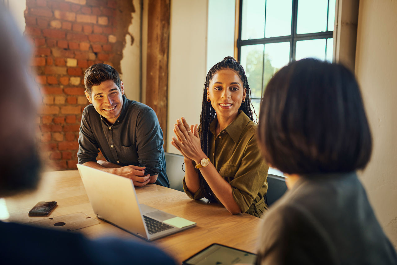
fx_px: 386
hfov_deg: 54.4
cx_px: 198
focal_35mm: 35
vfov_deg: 37.9
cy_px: 132
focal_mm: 35
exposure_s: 1/320
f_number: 2.2
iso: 160
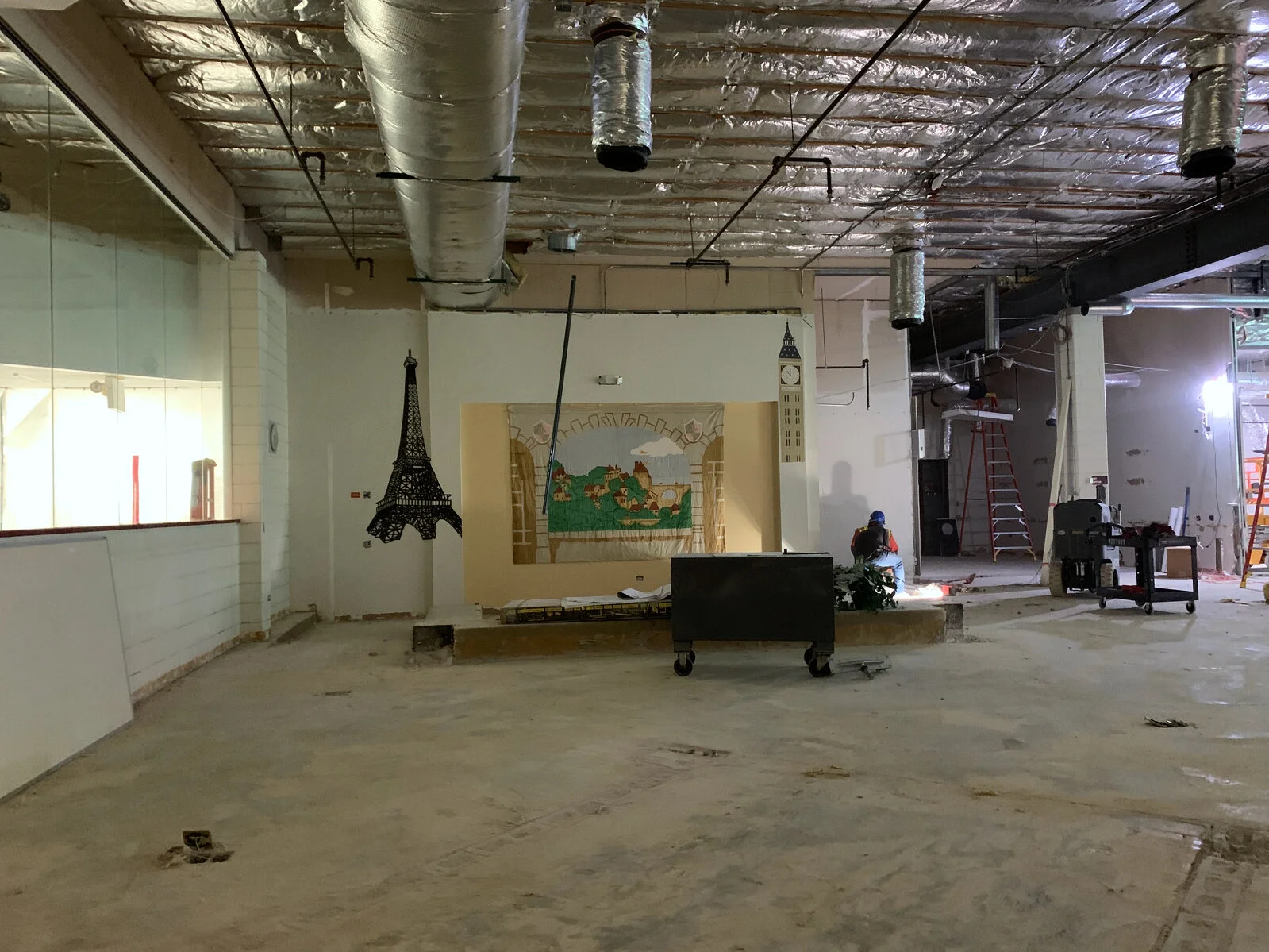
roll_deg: +2.9
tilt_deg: +1.2
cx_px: 634
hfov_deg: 67.3
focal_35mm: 26
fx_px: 953
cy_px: 476
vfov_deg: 53.1
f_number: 1.8
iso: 640
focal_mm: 4.25
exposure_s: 1/30
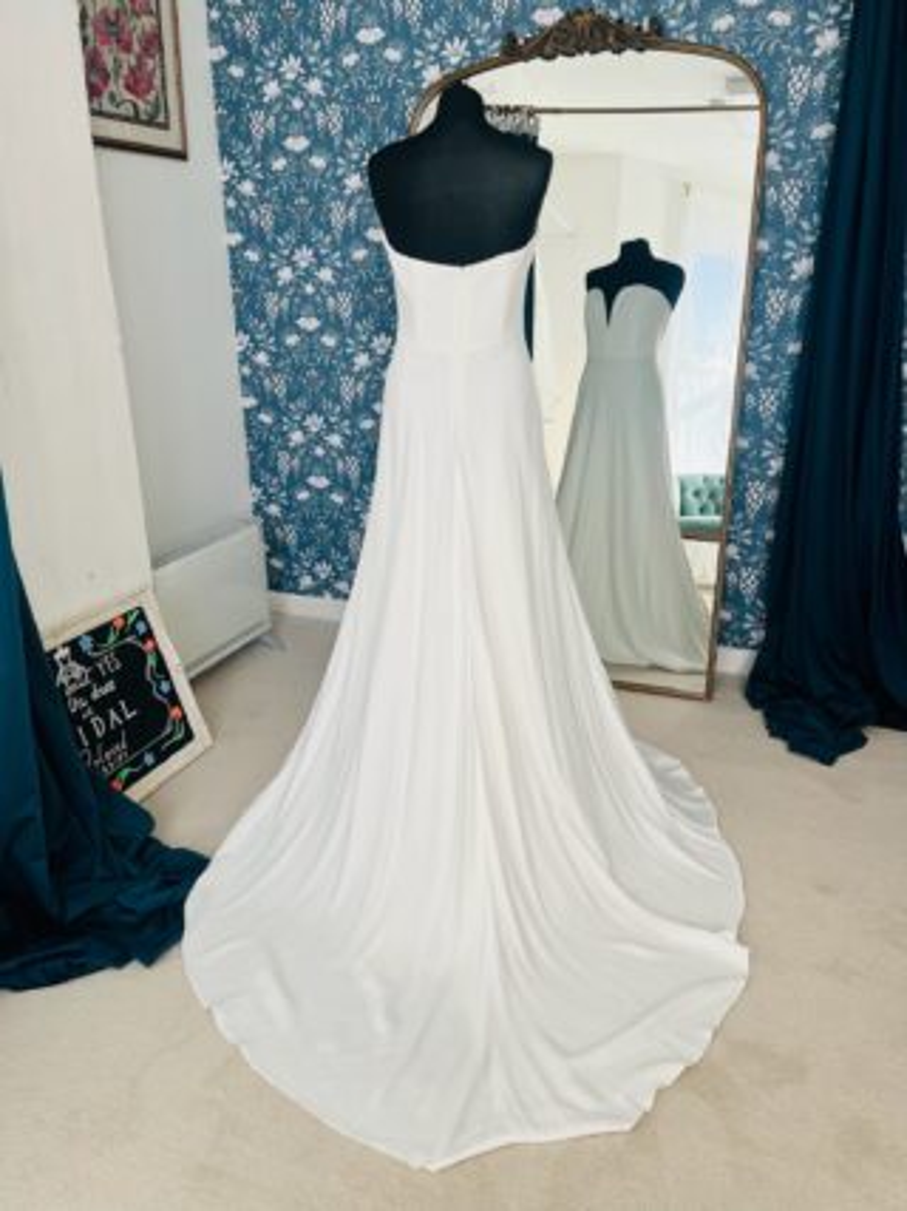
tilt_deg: -20.1
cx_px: 454
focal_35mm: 26
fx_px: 909
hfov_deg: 53.0
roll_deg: +2.0
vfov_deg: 67.3
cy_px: 606
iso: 32
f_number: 1.6
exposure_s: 1/124
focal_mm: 5.1
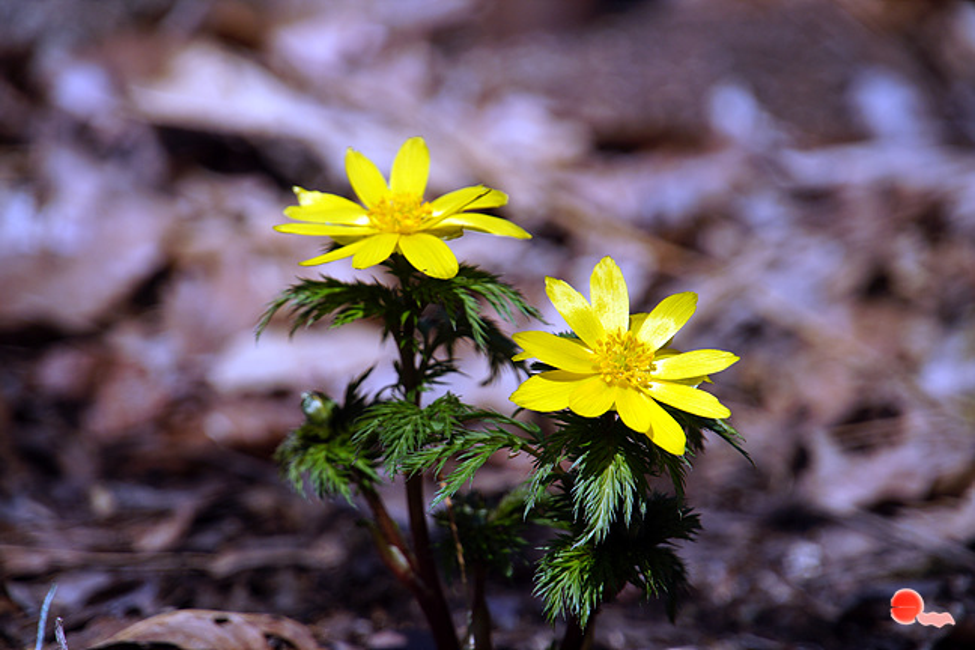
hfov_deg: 6.9
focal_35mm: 300
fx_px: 8124
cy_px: 325
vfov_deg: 4.6
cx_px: 488
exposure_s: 1/800
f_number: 6.3
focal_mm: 200
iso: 200
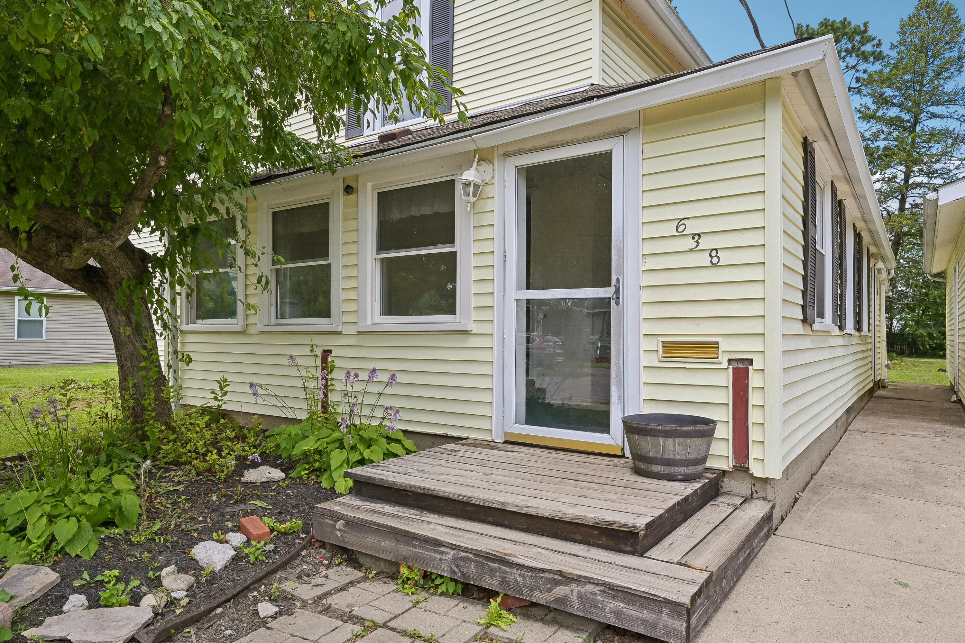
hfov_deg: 78.6
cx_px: 482
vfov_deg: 57.2
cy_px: 322
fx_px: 590
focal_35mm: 22
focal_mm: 22
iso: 500
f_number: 9
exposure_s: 1/640
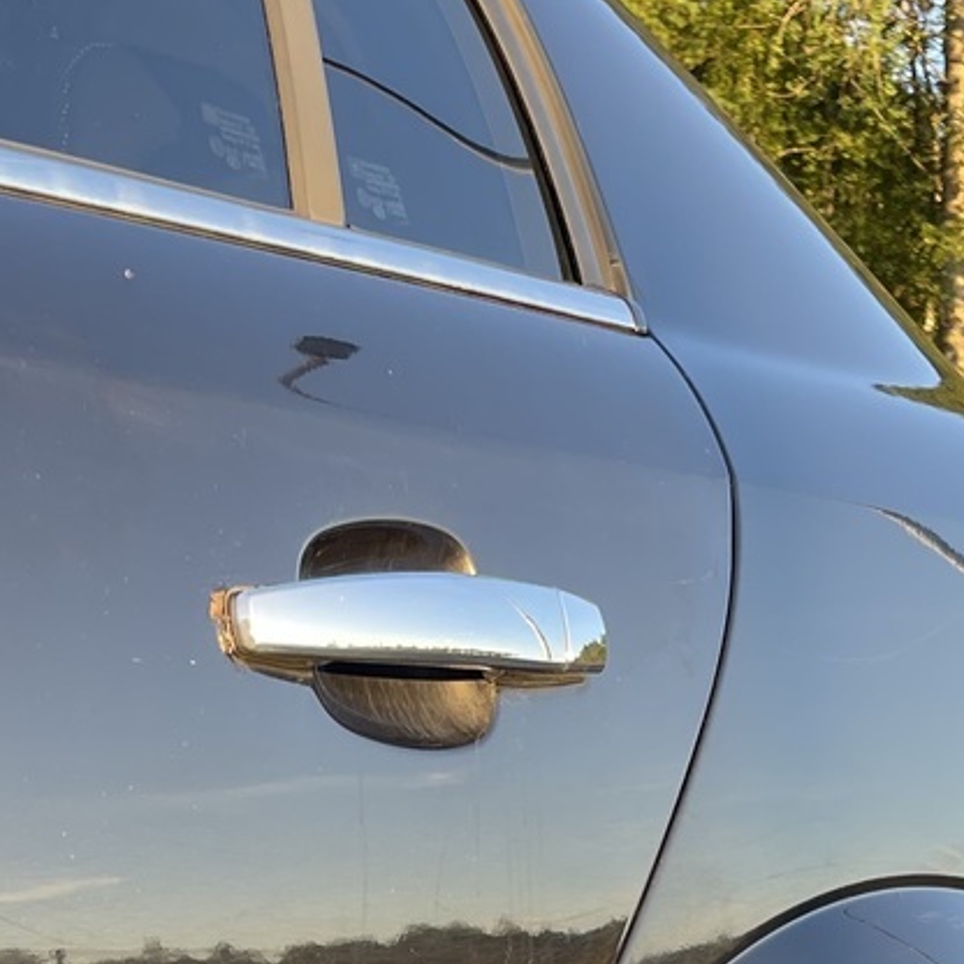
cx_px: 315
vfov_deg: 19.7
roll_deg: -1.2
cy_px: 985
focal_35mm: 85
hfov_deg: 20.3
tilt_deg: -2.3
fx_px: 2678
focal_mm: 5.1
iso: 32
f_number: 1.6
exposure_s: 1/144
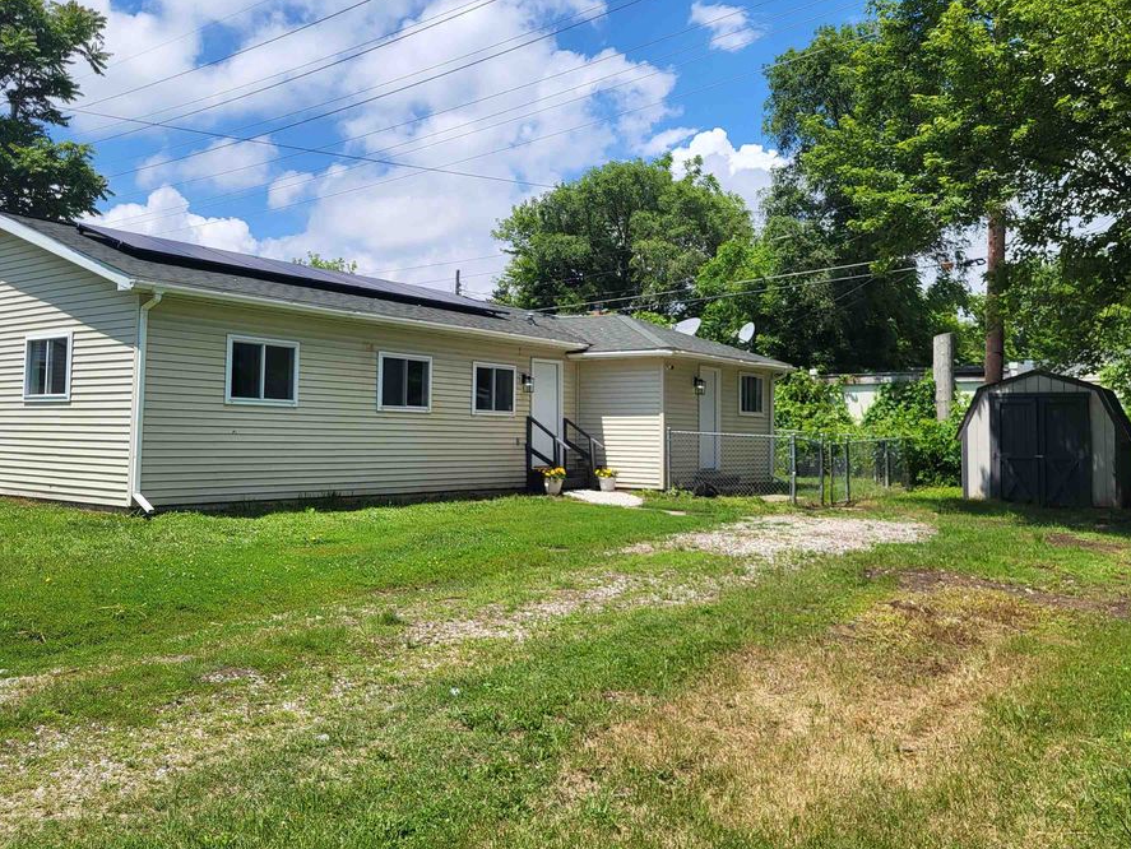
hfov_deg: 59.7
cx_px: 488
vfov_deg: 46.8
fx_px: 981
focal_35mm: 30
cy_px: 380
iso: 40
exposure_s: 1/2723
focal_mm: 5.4
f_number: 1.8
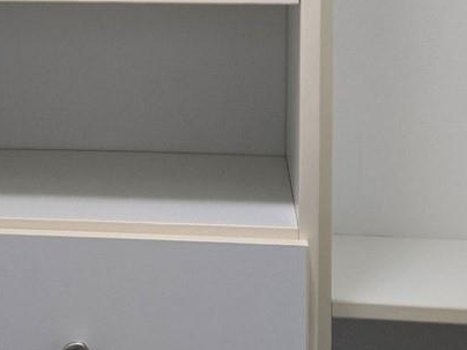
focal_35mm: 91
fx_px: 1228
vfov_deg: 15.8
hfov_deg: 21.3
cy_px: -36
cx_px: 97
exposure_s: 1/120
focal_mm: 5.4
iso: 250
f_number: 1.8
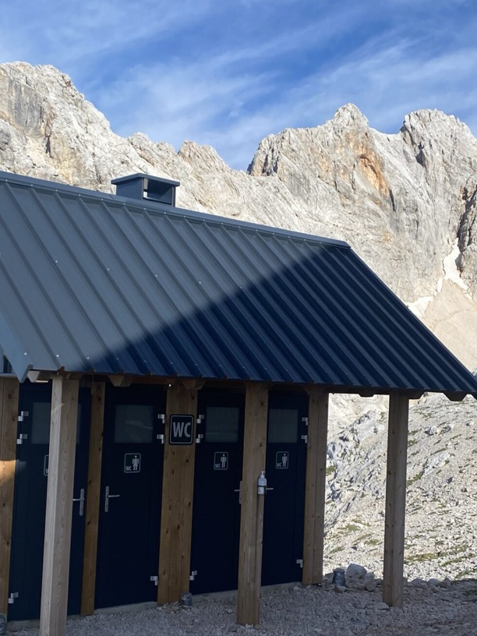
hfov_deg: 28.5
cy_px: 370
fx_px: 937
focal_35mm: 51
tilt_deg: +0.4
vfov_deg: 37.4
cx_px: 207
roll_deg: -2.2
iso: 32
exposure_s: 1/3300
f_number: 1.8
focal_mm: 4.25
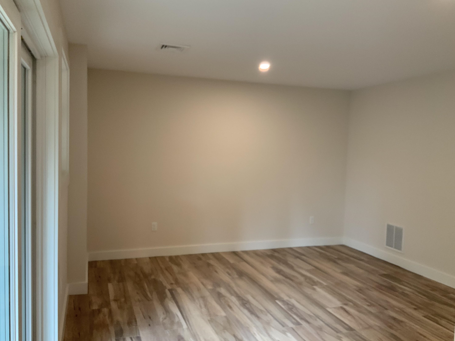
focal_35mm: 30
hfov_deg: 60.0
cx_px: 227
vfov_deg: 46.8
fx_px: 394
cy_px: 172
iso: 80
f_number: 1.8
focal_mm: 3
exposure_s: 1/60
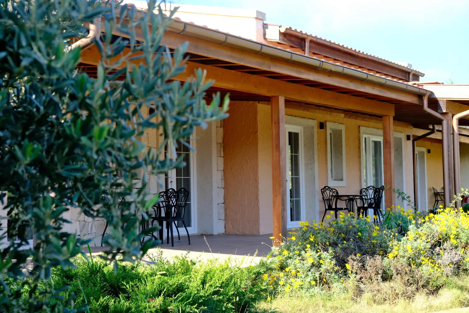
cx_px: 234
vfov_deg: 26.5
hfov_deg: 38.9
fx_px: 664
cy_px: 156
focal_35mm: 51
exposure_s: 1/180
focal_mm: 34.3
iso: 320
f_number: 5.6
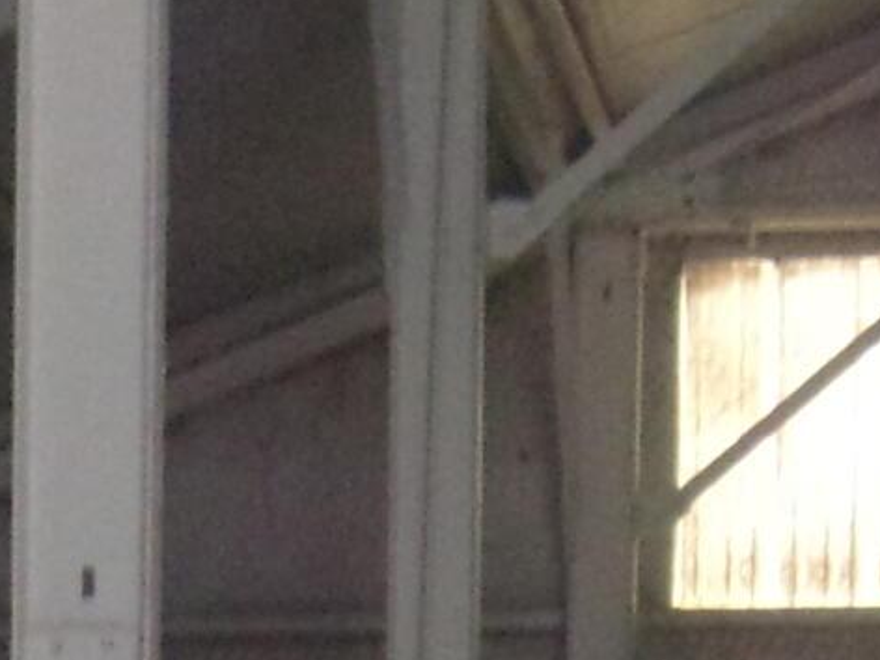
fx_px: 5491
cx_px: -88
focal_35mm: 216
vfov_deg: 6.6
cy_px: 1400
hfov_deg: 9.1
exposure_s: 1/34
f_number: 3.3
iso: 400
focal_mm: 6.1
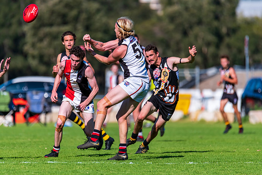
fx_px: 4410
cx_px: 130
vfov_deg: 2.3
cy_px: 88
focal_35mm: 606
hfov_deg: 3.4
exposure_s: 1/4000
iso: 800
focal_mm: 600
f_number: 6.3
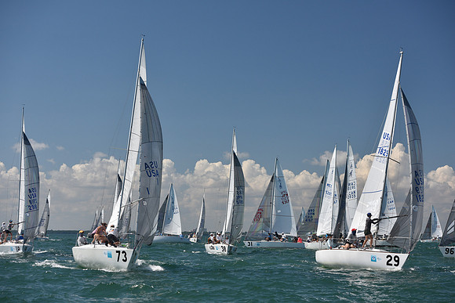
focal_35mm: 70
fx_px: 885
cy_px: 152
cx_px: 228
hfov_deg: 28.8
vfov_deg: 19.5
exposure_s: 1/1250
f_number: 5
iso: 250
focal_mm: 70
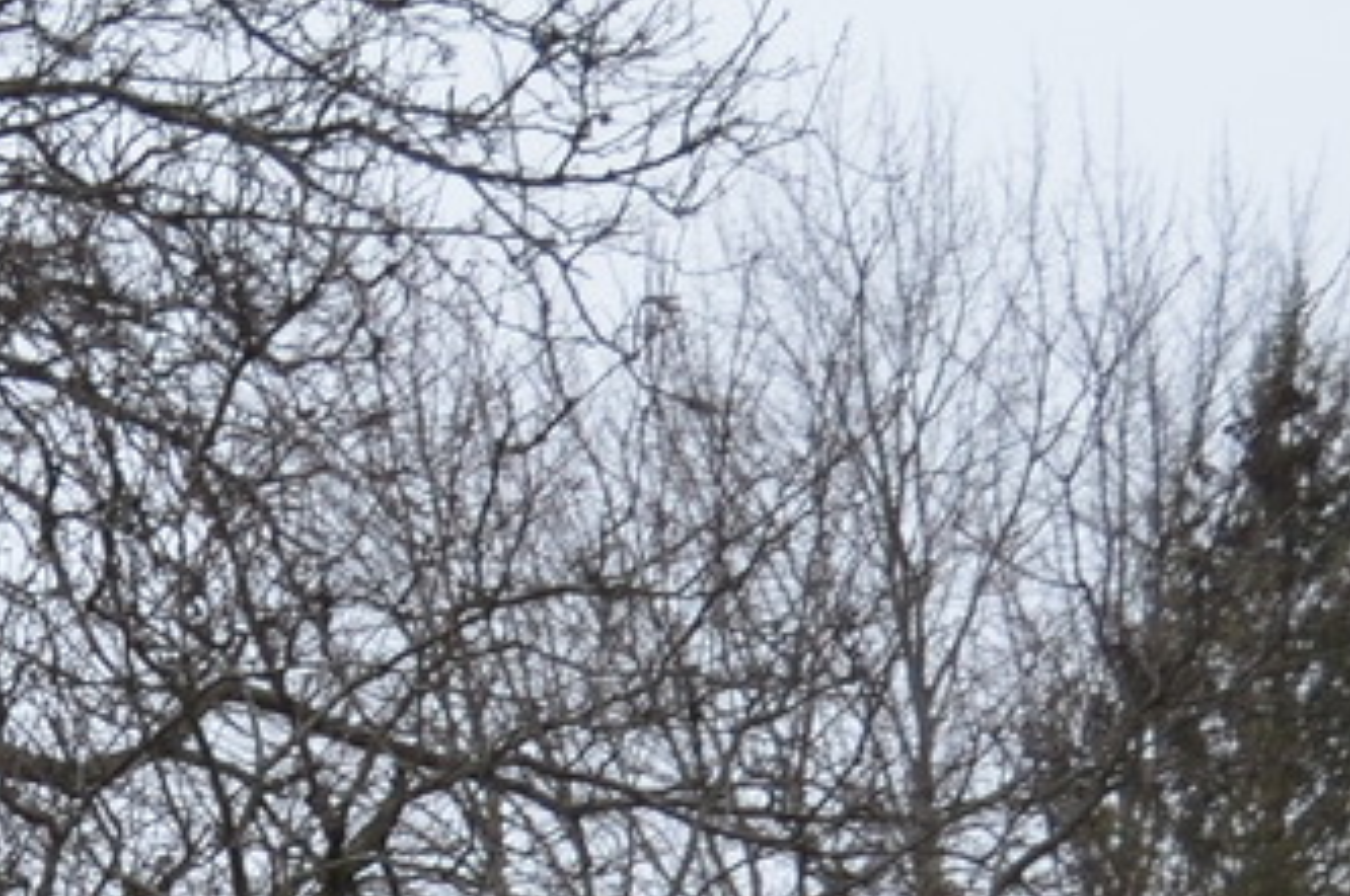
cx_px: -1210
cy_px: 1431
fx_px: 7152
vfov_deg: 7.0
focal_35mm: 191
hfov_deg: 10.1
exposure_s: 1/100
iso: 400
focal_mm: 26
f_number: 5
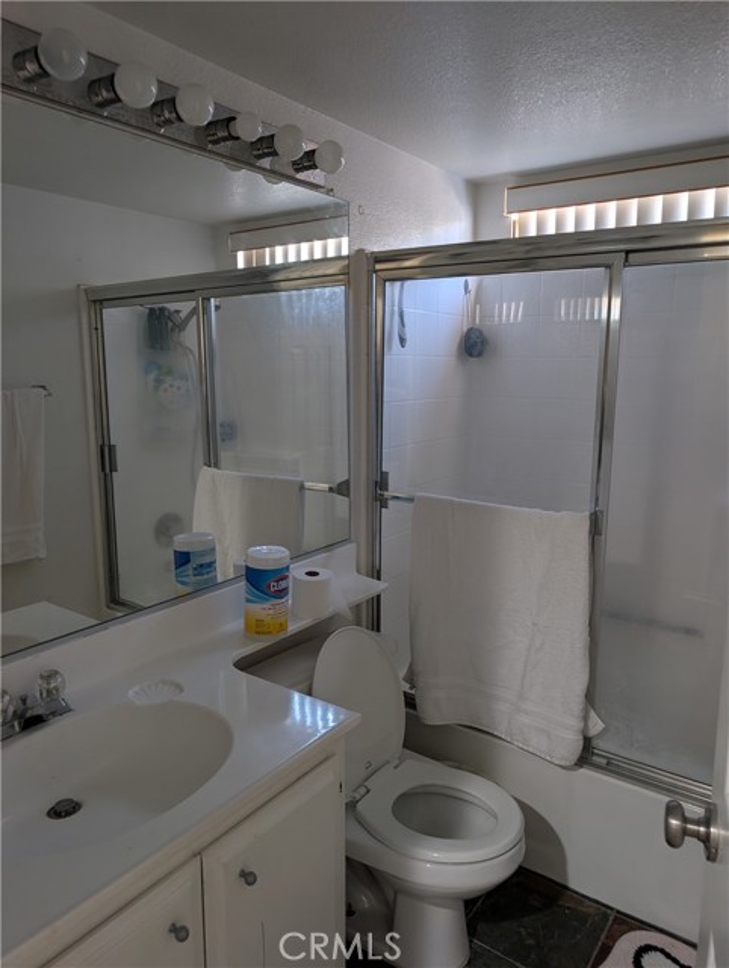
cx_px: 364
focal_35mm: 24
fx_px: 672
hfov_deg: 56.9
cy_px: 484
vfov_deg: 71.5
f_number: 1.68
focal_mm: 6.9
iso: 176
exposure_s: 1/40
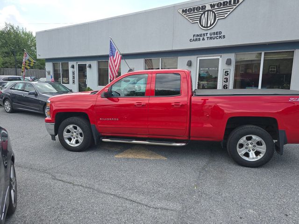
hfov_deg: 73.9
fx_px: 199
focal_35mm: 23
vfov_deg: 58.9
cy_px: 112
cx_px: 150
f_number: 1.7
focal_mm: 6.3
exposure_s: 1/337
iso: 12
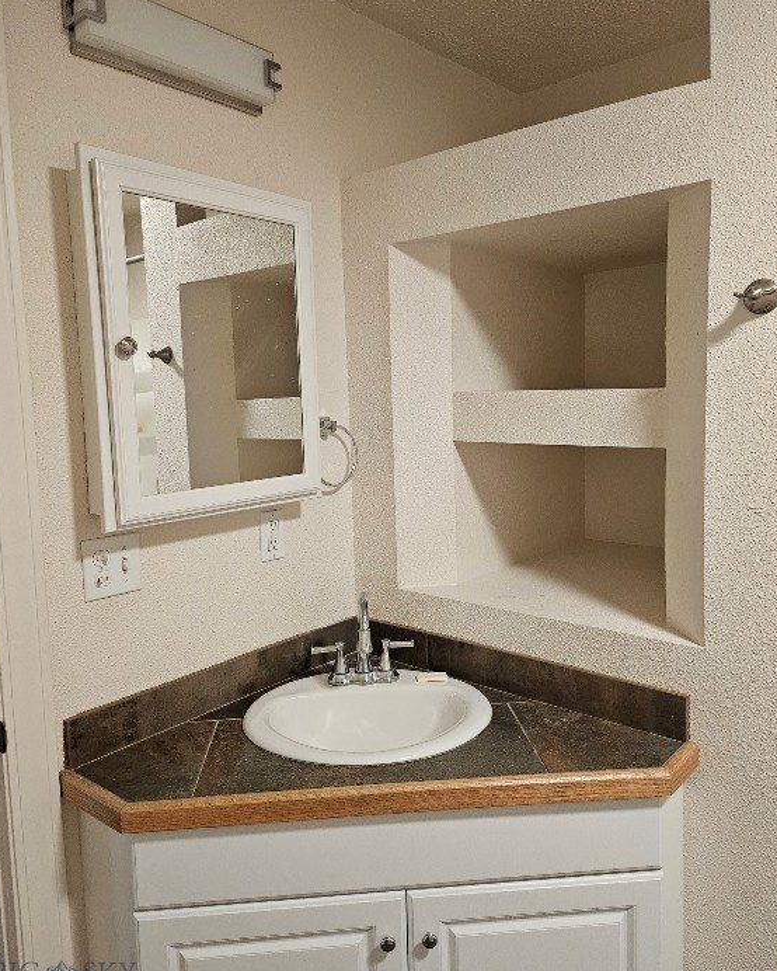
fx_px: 747
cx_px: 387
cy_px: 467
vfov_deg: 66.0
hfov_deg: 55.0
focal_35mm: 26
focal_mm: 5
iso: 640
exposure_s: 1/120
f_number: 1.8
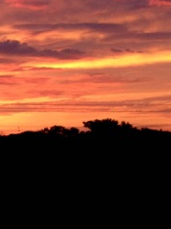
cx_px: -165
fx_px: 1034
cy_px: -40
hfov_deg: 8.9
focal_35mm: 157
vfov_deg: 12.3
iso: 64
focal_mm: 4.28
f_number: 2.4
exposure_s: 1/60
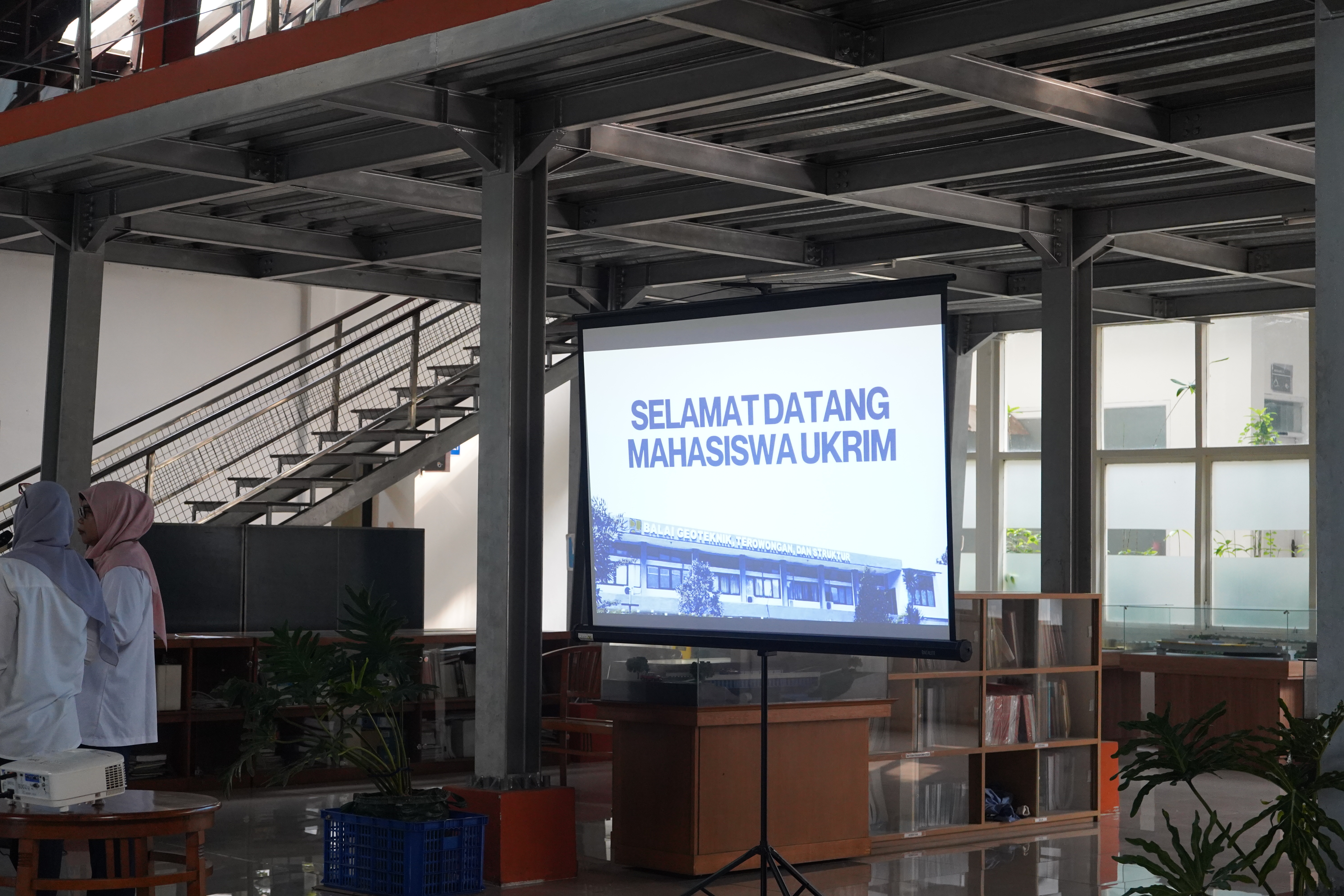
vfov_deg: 22.6
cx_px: 672
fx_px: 2240
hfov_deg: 33.4
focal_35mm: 60
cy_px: 448
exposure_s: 1/200
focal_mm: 60
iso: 3200
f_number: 5.6
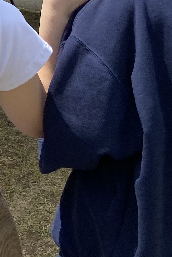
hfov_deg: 12.1
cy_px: -54
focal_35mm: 108
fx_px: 774
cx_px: -83
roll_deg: +3.8
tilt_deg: -10.0
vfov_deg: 18.0
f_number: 1.8
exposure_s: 1/1608
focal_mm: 4.25
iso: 32
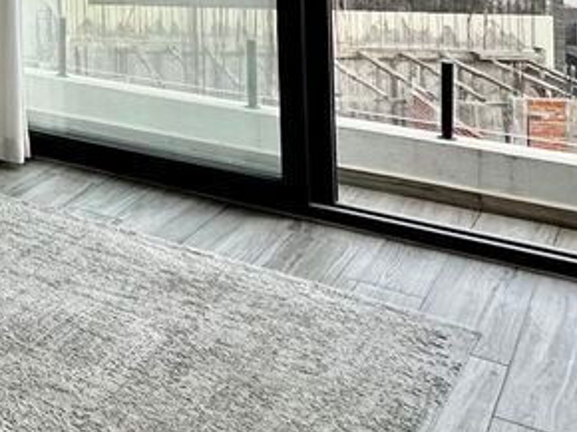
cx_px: -249
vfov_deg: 22.1
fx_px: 966
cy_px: -161
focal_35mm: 58
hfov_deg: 26.1
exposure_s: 1/100
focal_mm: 2.22
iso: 100
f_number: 2.2
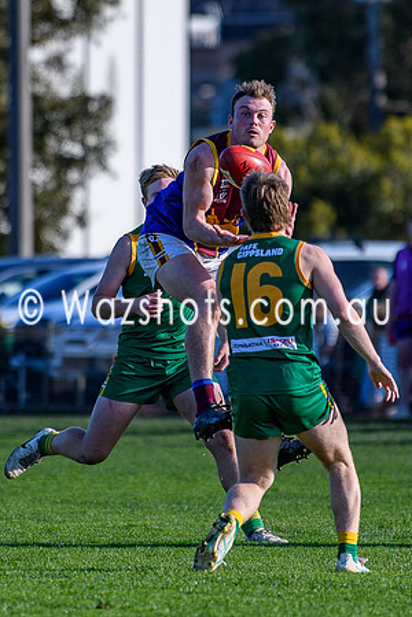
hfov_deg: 2.3
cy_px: 226
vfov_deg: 3.4
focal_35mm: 607
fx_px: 10425
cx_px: 164
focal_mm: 200
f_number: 2.8
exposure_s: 1/5000
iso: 320
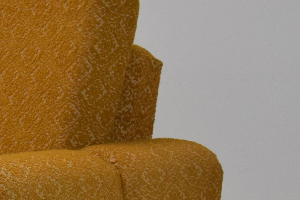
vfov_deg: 11.2
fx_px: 1017
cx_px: -99
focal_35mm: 122
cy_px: 199
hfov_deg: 15.9
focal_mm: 26
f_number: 8
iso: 1600
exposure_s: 1/250
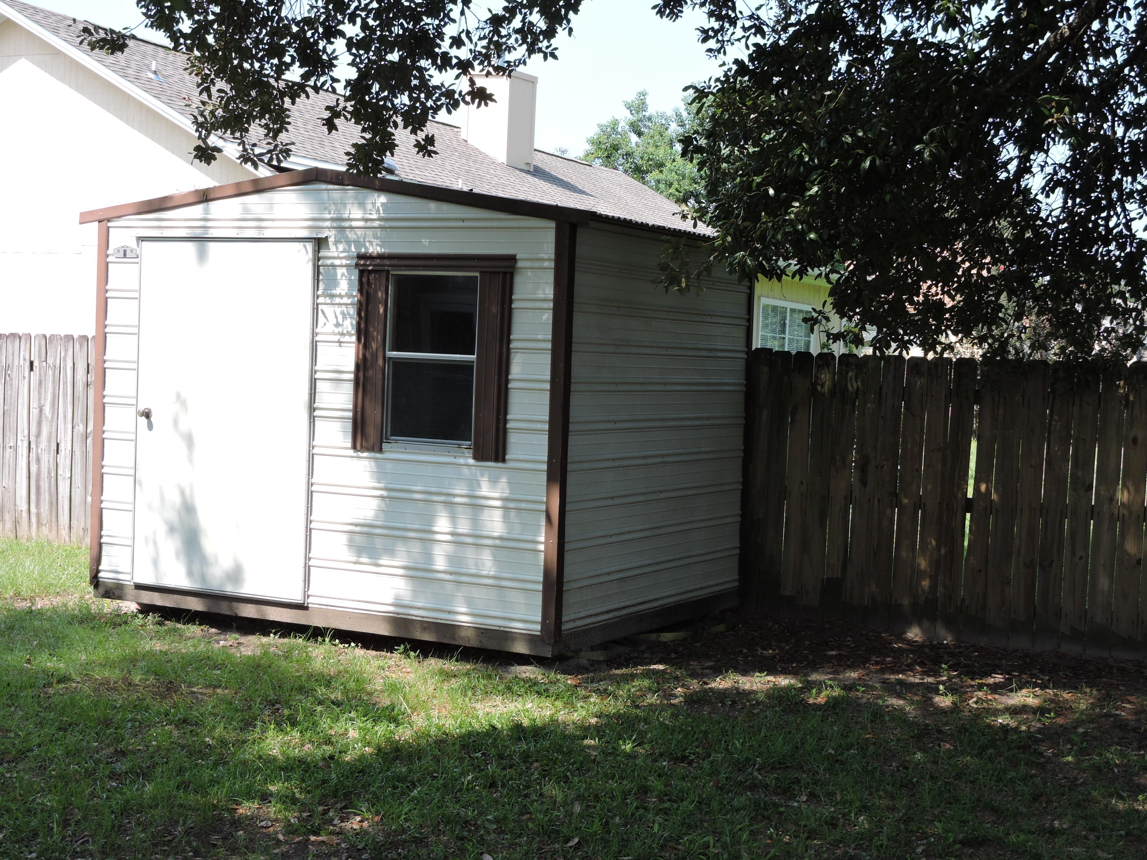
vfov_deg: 26.6
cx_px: 574
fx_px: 1822
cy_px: 430
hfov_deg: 34.9
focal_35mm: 55
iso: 100
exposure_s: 1/250
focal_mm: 9.9
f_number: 4
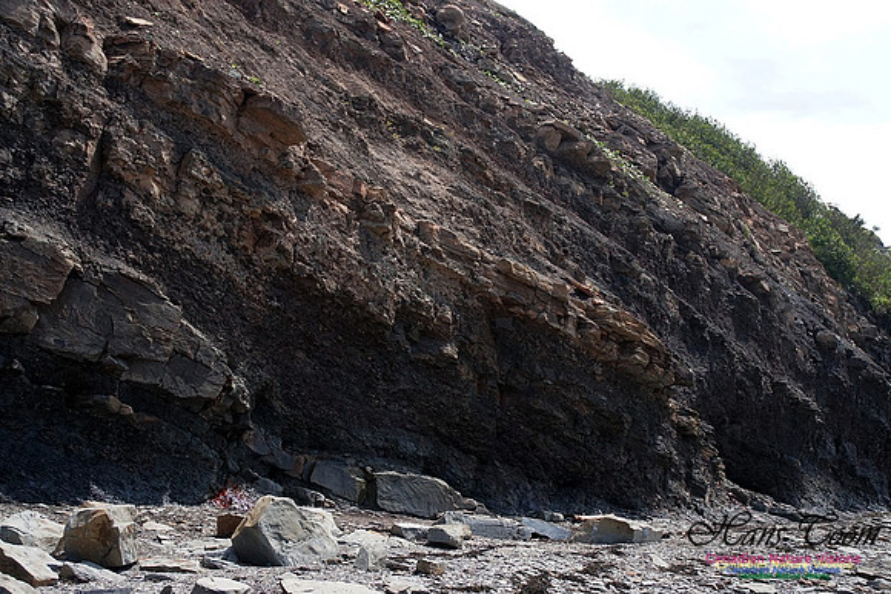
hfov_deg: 43.6
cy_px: 297
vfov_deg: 29.9
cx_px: 446
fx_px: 1114
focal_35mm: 45
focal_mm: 30
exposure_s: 1/1250
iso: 800
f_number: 7.1
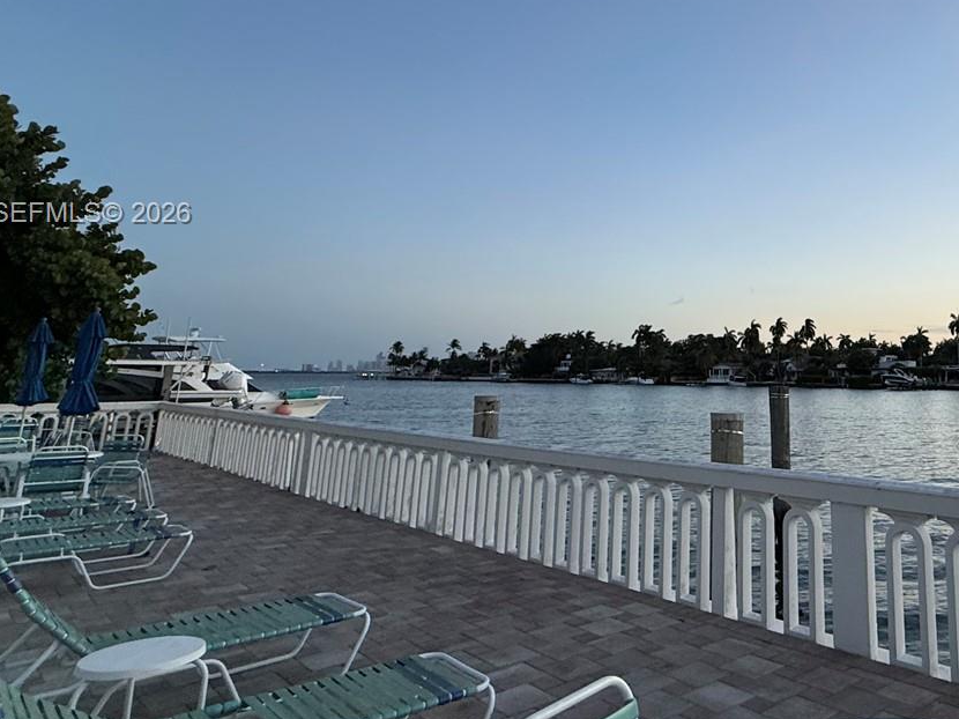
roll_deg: -0.1
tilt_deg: +11.3
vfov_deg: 50.0
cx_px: 756
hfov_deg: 60.5
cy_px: 215
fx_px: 748
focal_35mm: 27
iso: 160
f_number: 2.2
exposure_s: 1/99
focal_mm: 2.22
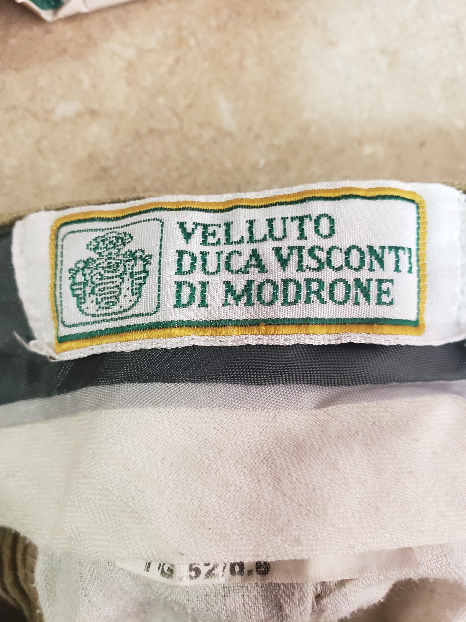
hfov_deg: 53.1
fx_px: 467
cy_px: 311
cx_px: 233
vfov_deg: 67.3
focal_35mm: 26
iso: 250
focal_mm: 4.3
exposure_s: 1/11
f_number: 2.4
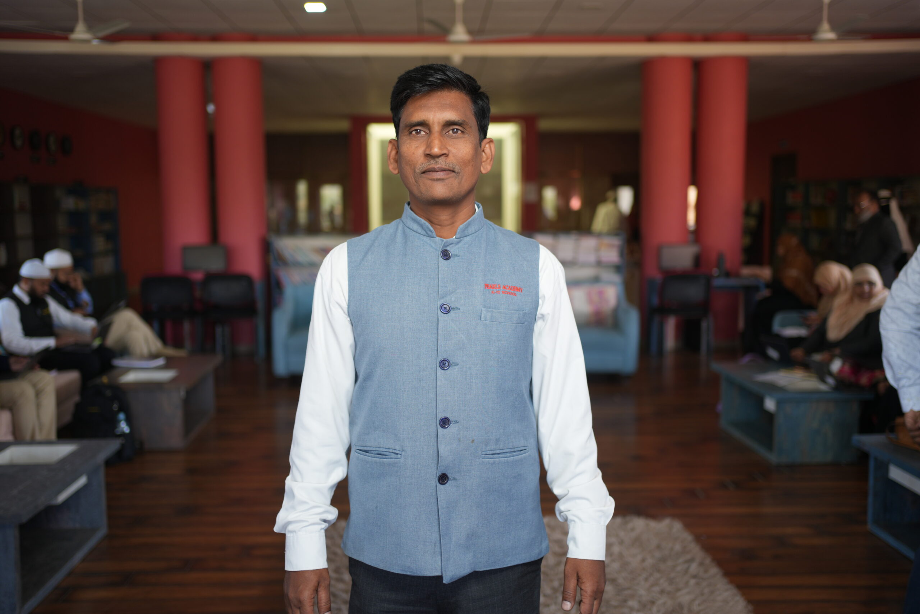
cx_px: 460
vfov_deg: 37.9
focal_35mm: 35
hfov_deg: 54.4
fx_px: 894
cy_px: 307
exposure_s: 1/200
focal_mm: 35
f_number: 1.8
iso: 160
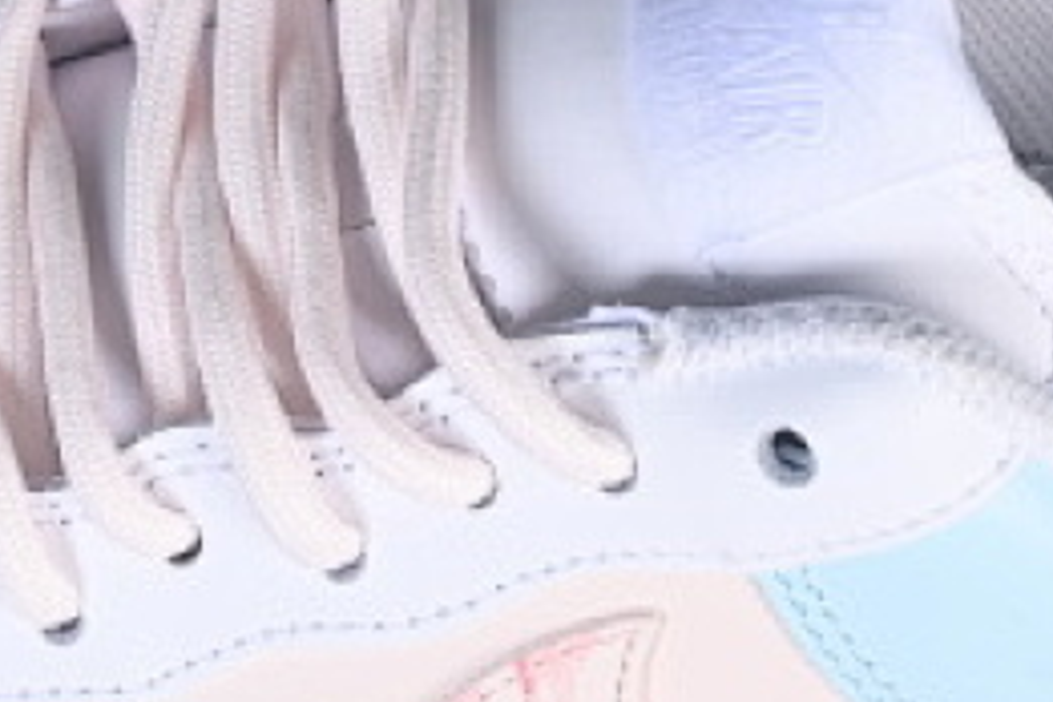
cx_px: 387
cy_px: 81
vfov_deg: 4.4
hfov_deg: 6.6
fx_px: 9067
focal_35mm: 310
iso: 160
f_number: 7.1
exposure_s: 1/80
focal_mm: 50
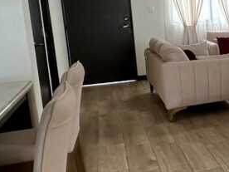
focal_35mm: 52
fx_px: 344
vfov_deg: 27.9
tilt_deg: -9.1
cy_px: 60
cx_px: 343
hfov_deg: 26.6
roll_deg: +0.7
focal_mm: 2.22
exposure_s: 1/120
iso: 200
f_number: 2.2
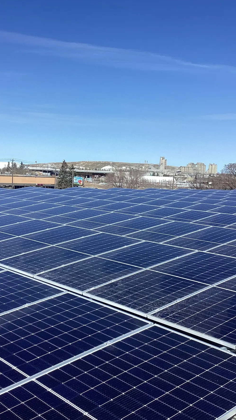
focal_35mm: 46
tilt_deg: -4.6
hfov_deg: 26.0
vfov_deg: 44.6
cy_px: 208
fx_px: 512
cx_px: 110
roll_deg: -2.8
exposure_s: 1/1199
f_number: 2.4
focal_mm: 3.3
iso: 25
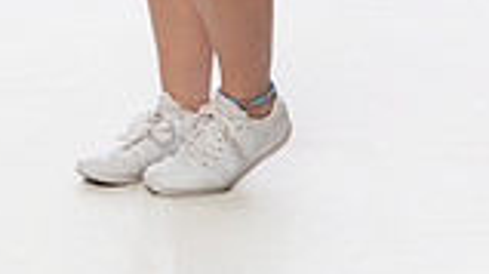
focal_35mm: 166
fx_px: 2150
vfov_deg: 6.9
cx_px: 117
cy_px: -397
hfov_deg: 12.9
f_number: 5.6
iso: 640
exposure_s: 1/250
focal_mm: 56
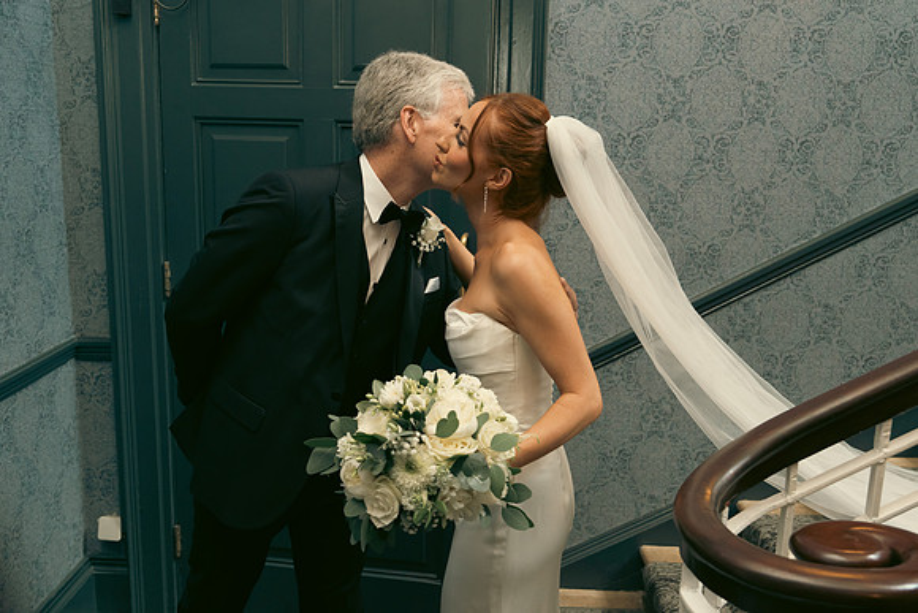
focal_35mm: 35
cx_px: 459
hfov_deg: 54.4
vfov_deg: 37.9
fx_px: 893
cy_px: 306
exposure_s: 1/160
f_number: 4
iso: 2500
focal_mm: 35
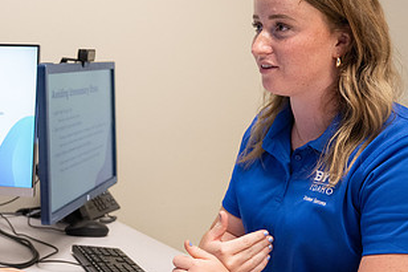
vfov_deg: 20.9
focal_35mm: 65
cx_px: 33
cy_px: 109
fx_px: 736
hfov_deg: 29.6
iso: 1600
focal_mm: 34.5
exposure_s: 1/200
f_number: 4
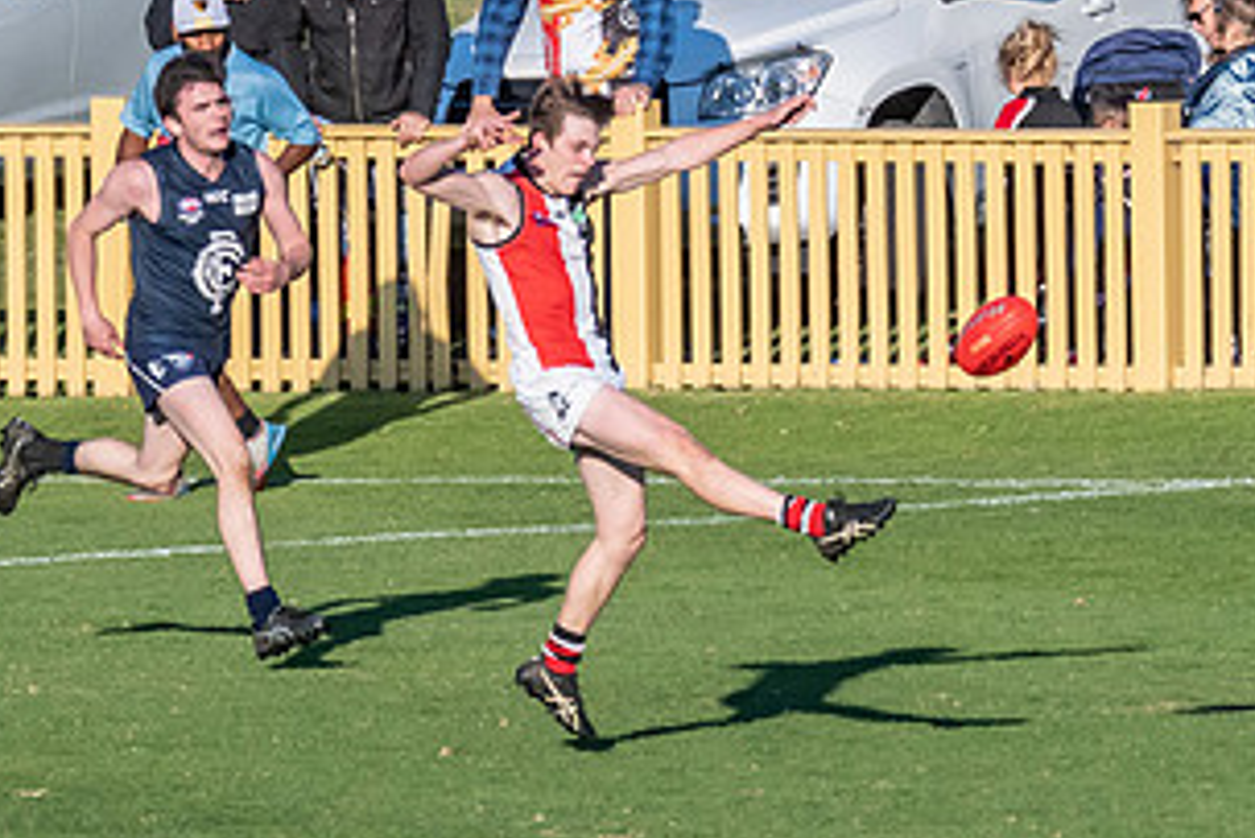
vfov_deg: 1.1
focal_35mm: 1282
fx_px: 44711
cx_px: 654
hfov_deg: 1.6
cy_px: 237
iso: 800
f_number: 10
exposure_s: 1/3200
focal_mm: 320
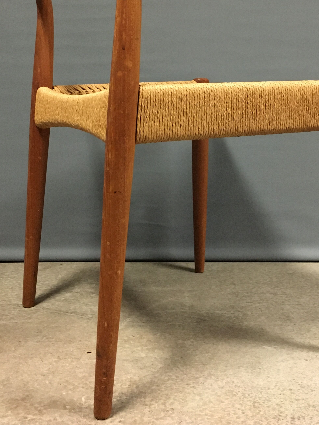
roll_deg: -1.4
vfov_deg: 41.1
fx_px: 553
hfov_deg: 32.1
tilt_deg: -4.5
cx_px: 181
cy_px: 117
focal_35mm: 45
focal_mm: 4.15
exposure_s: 1/17
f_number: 2.2
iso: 250
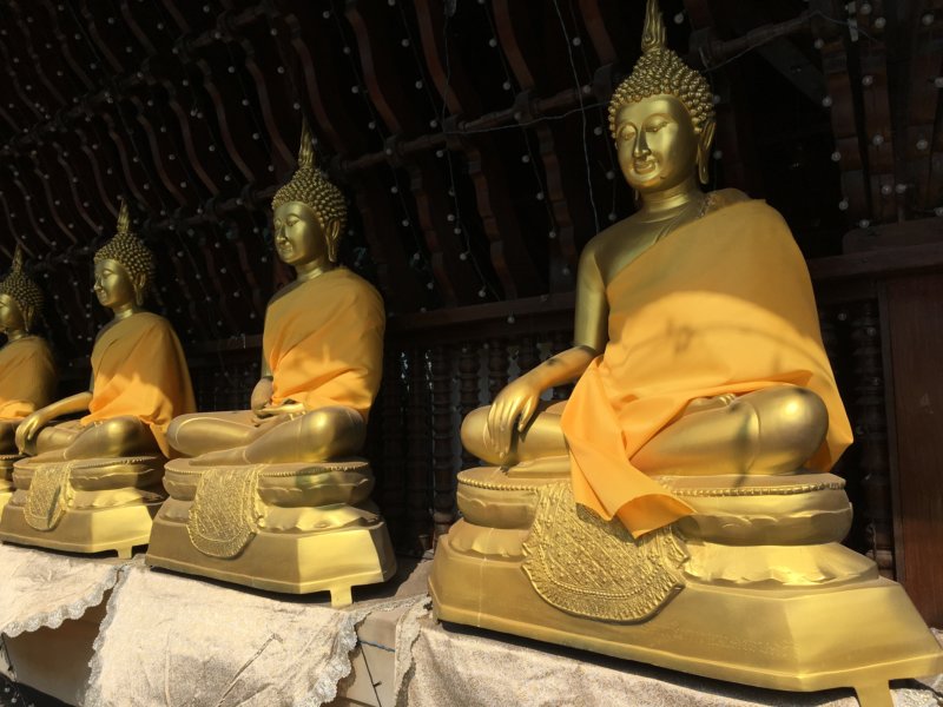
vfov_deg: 48.2
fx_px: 790
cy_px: 354
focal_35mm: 29
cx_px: 472
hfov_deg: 61.7
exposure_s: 1/2959
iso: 25
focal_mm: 4.15
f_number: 2.2
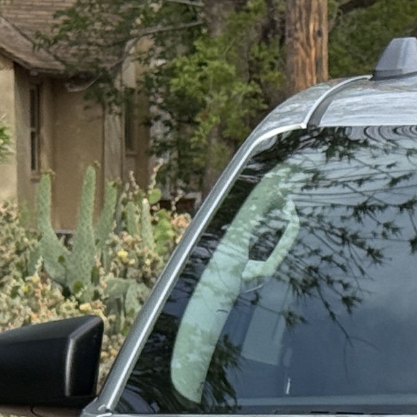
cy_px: 738
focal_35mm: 252
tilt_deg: -9.2
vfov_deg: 6.8
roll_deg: -1.2
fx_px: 3435
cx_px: 718
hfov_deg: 6.8
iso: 64
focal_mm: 6.76
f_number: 1.78
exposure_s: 1/2342
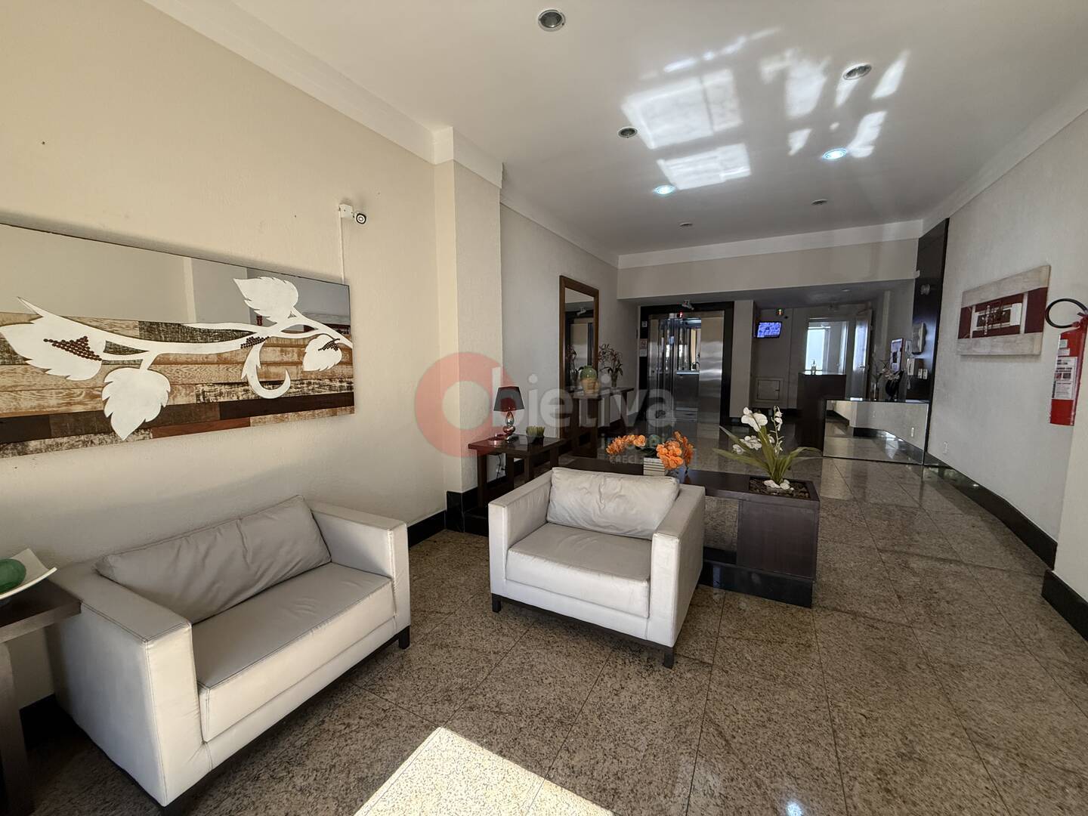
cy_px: 408
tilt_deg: -5.9
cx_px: 544
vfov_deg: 85.7
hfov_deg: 102.1
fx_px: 440
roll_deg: +0.7
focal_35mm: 14
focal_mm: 2.22
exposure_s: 1/71
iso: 400
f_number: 2.2
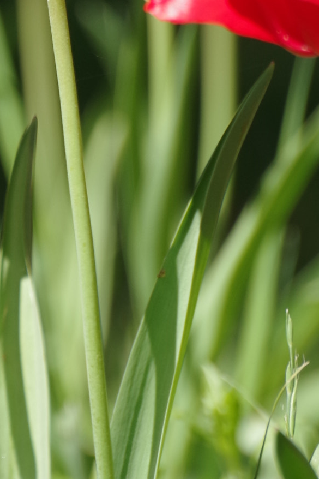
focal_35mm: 1575
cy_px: -112
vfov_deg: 1.3
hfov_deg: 0.9
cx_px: -43
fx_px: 20941
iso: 250
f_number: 6.3
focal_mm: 300
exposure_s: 1/400
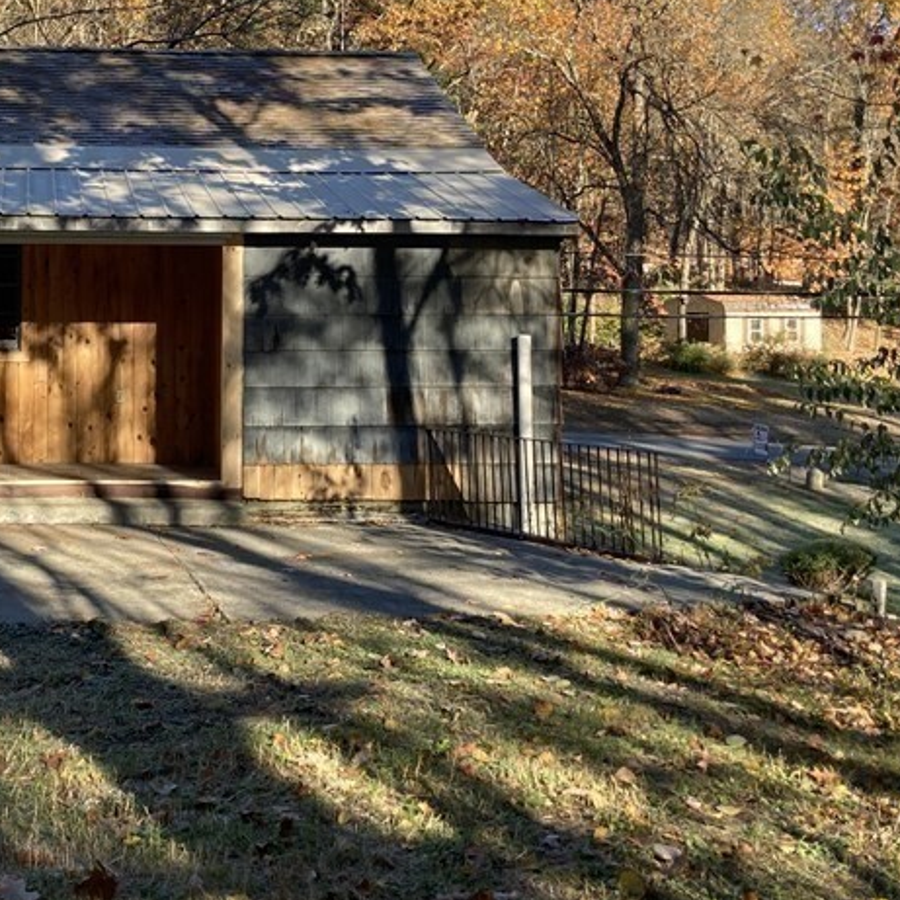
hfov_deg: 30.5
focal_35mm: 55
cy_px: 258
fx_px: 1618
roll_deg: -0.2
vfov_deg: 30.7
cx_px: 205
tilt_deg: +2.1
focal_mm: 3.99
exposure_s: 1/457
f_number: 1.8
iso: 20
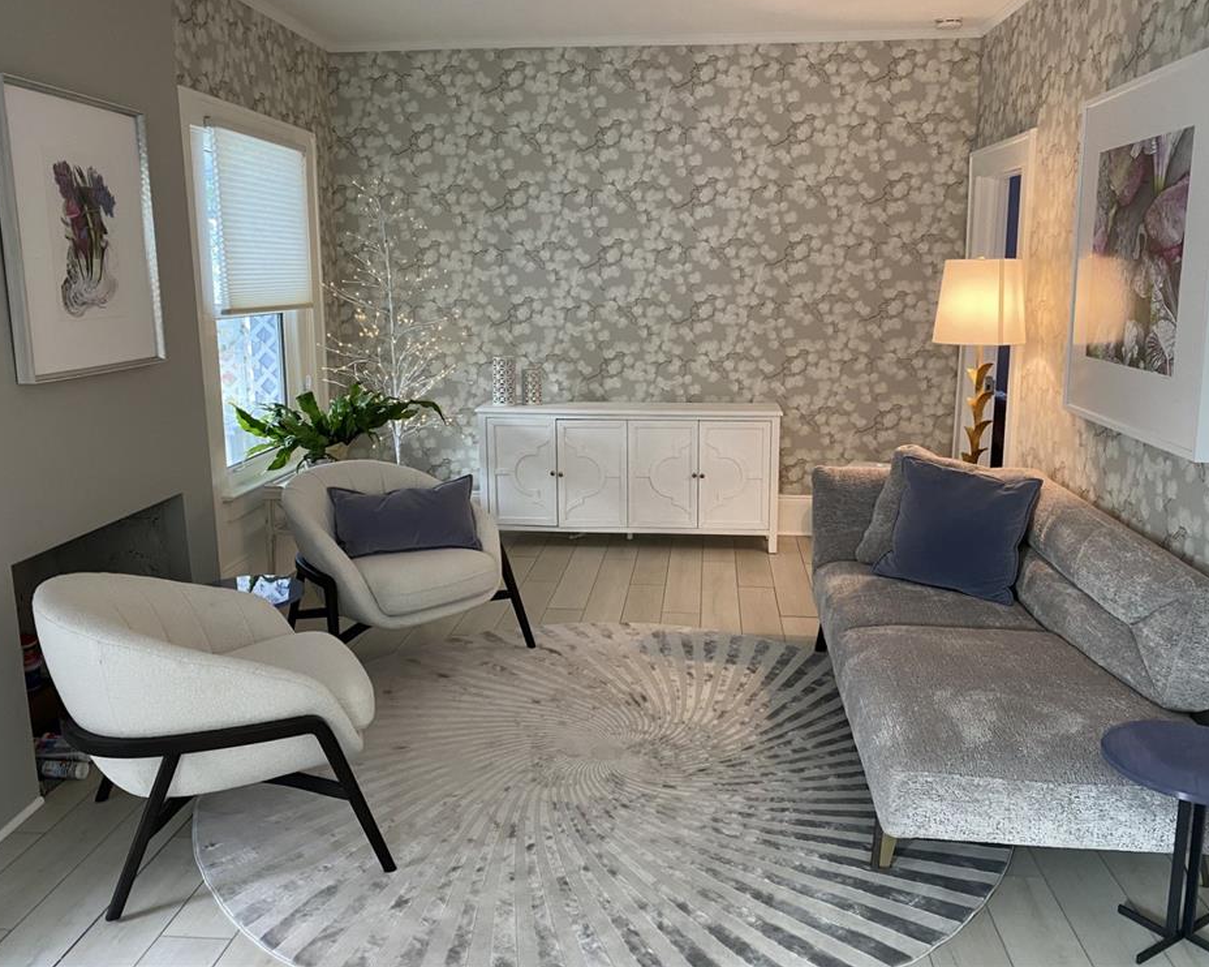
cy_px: 468
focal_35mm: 28
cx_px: 629
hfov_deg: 62.2
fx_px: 1002
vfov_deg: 51.5
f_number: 1.8
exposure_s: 1/60
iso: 160
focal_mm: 4.25
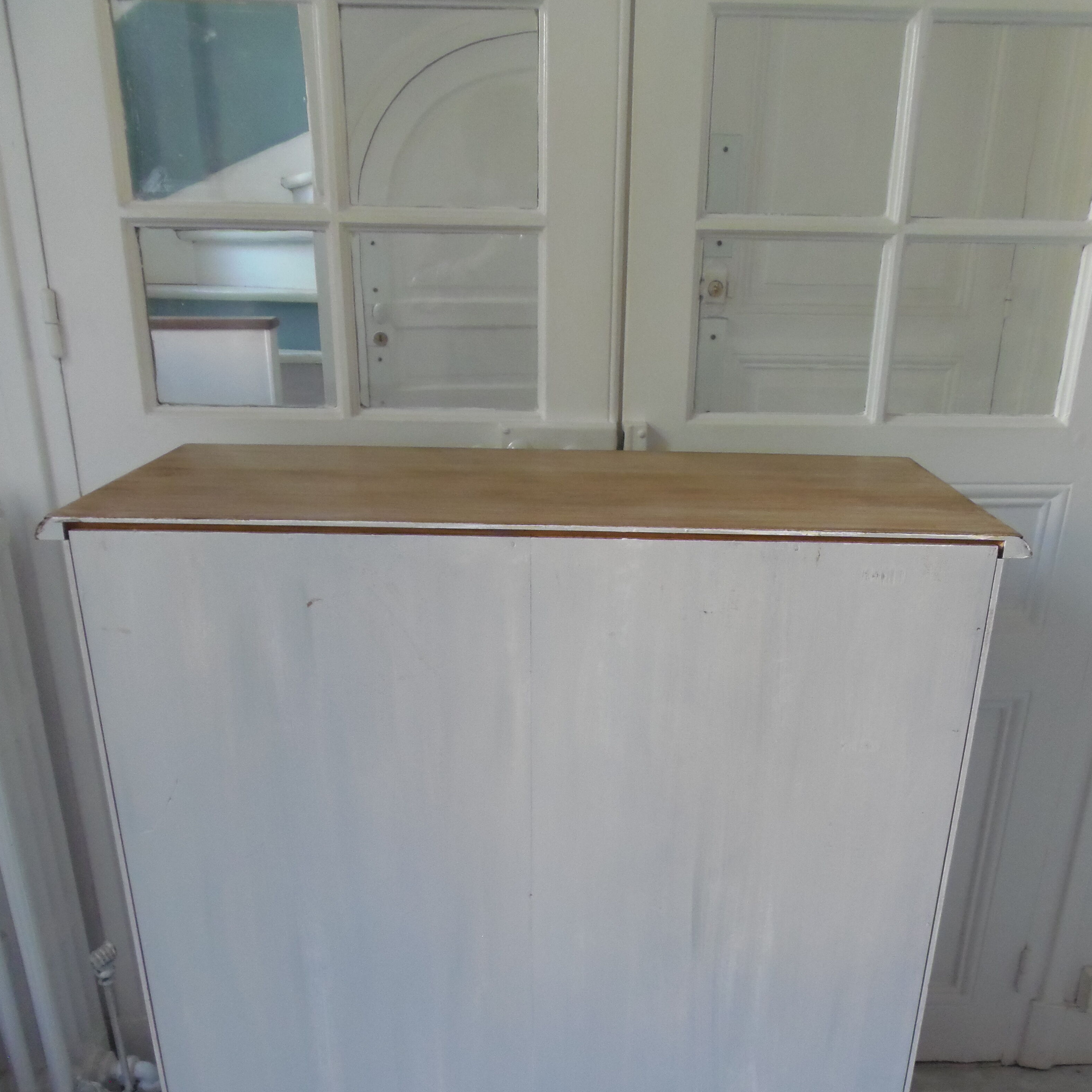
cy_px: 705
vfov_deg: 54.8
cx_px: 553
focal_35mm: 29
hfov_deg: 55.6
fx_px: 1035
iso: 200
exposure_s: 1/30
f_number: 2.9
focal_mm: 4.3
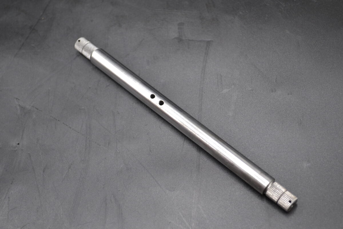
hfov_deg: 31.9
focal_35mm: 63
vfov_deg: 21.6
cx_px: 172
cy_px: 114
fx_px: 600
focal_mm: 42
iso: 400
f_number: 5.3
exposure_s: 1/50
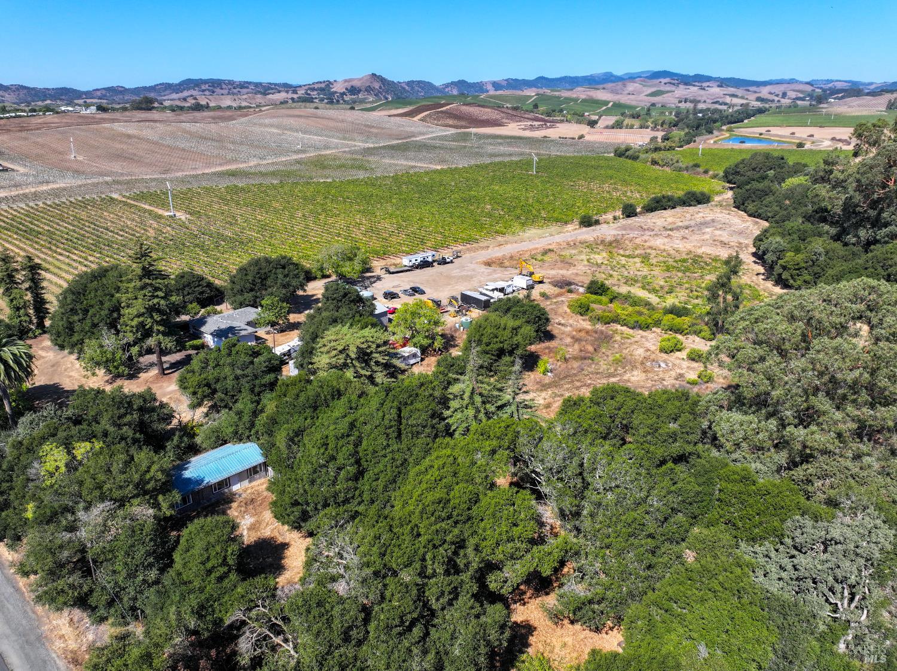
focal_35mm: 24
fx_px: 622
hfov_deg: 71.6
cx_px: 448
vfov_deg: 56.8
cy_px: 336
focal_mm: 12.29
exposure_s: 1/2000
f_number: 2.8
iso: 130
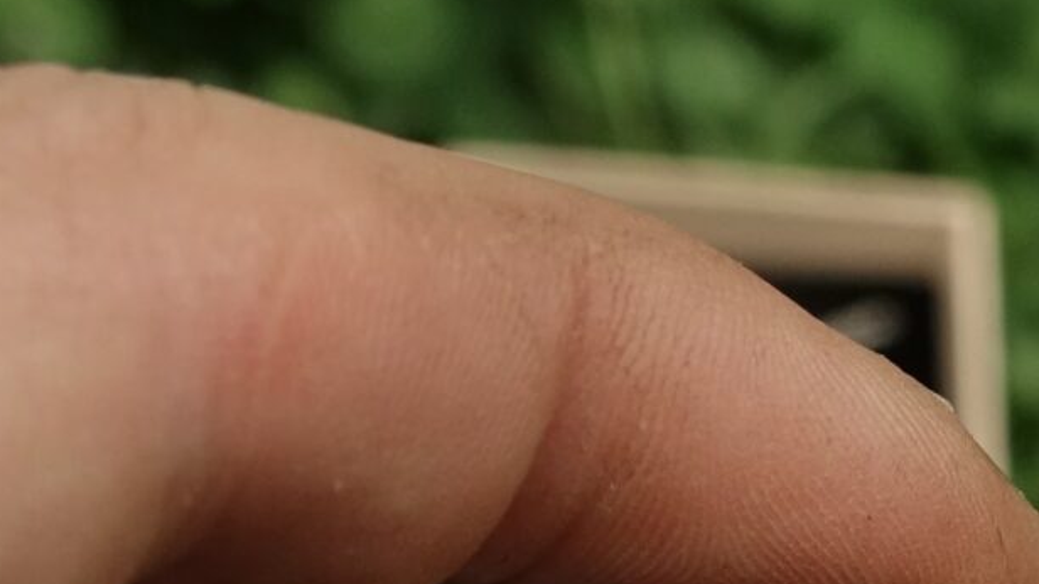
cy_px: 1555
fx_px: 3718
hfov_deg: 15.5
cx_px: 1131
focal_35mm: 135
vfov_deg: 8.1
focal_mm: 11.35
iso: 400
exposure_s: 1/1000
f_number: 3.5
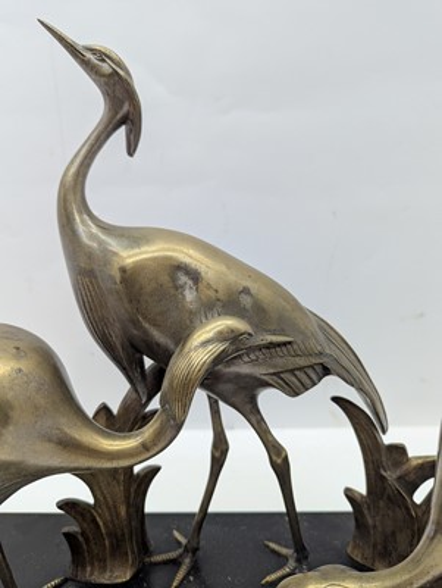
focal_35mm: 24
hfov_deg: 56.9
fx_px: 408
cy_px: 294
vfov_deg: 71.5
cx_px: 221
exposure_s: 1/163
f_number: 1.85
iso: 151
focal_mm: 6.81
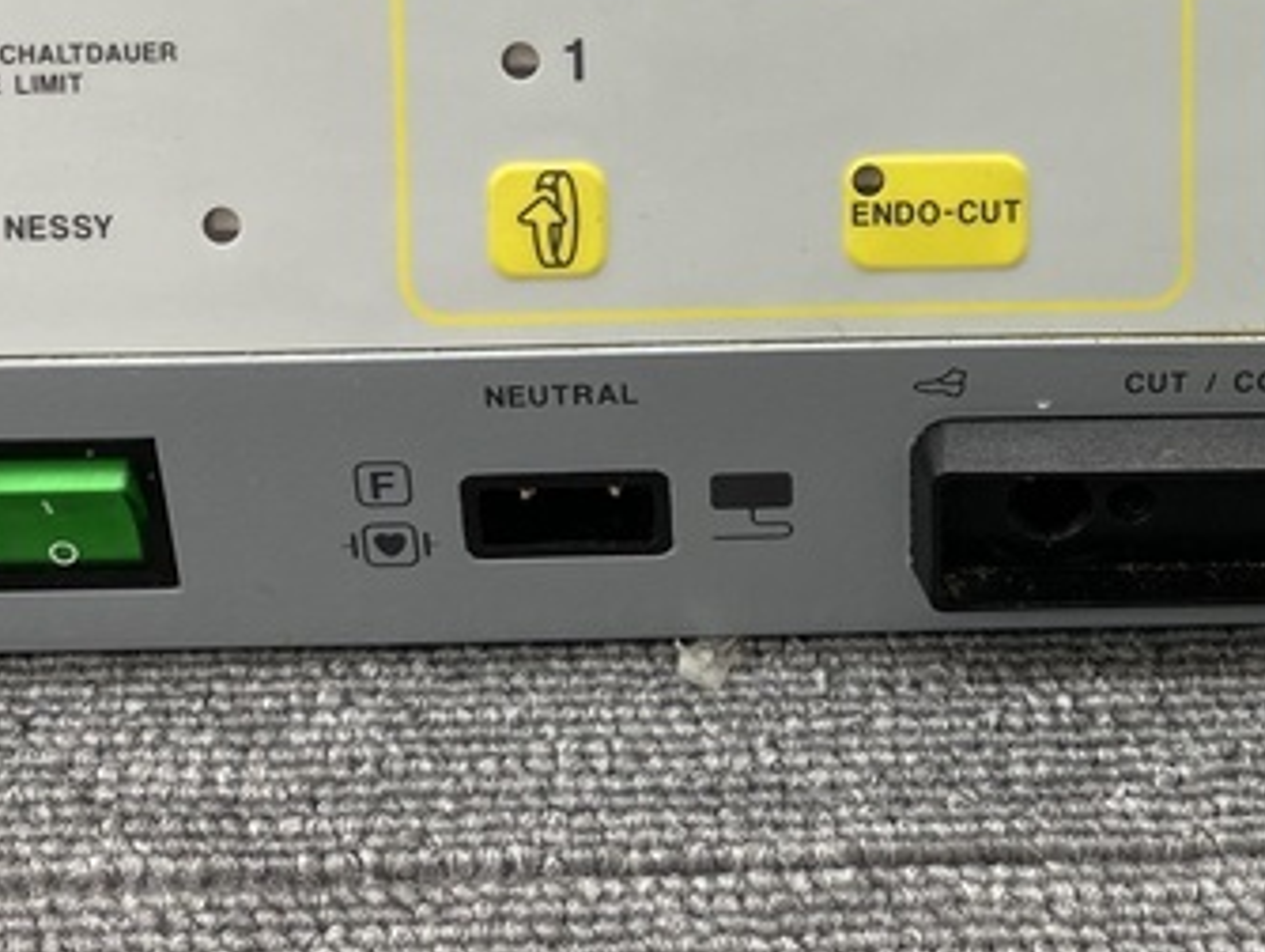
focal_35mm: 62
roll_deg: -0.2
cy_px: -60
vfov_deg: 22.5
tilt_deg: -25.4
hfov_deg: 30.5
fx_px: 2268
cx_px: 1001
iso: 80
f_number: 1.8
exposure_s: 1/120
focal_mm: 4.25
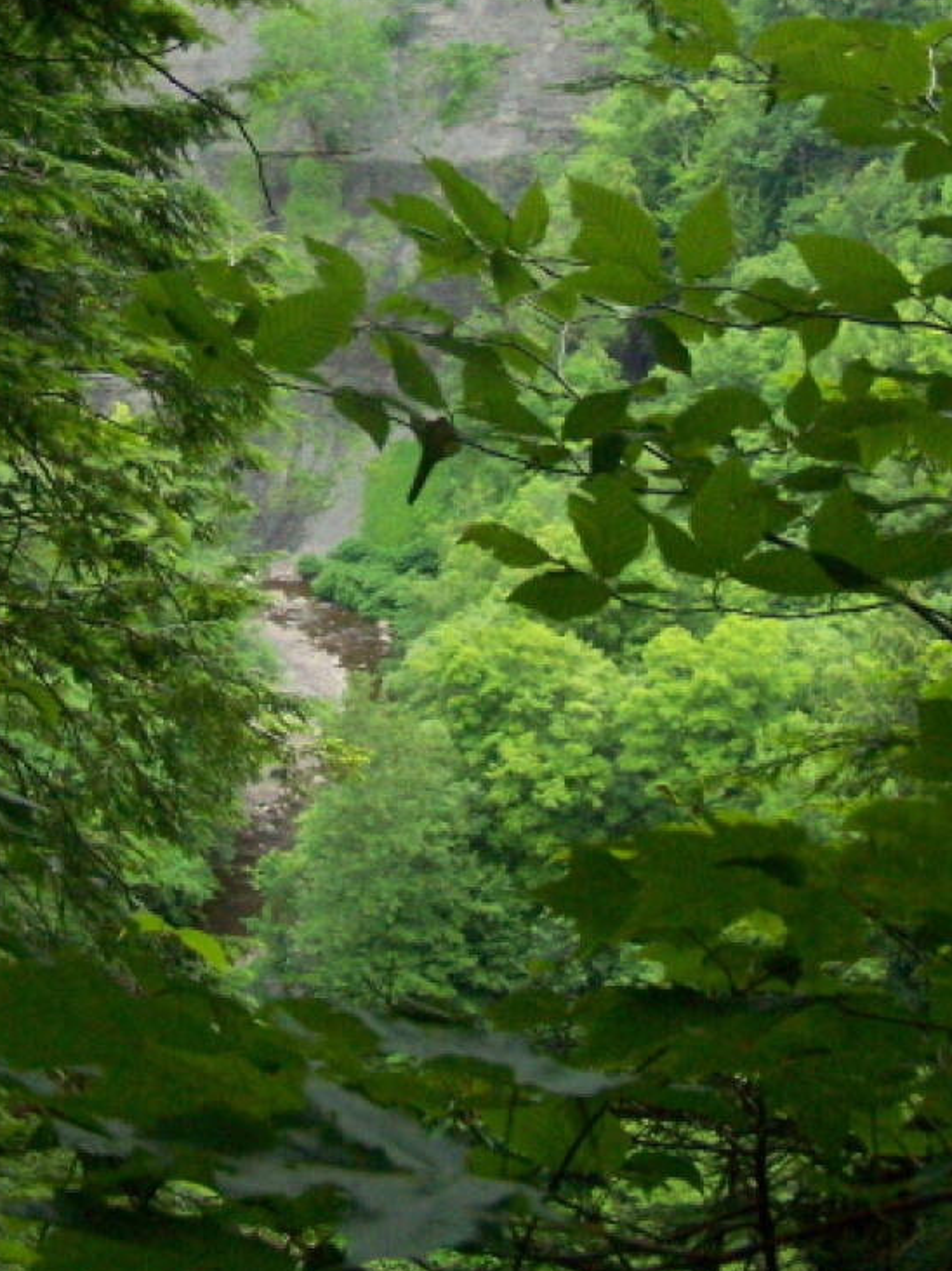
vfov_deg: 27.1
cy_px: 368
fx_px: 2604
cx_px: 398
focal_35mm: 71
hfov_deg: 20.7
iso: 400
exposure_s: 1/250
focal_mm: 6.3
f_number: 2.8
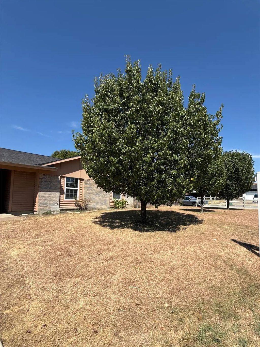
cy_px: 174
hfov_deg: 85.7
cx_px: 130
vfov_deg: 102.1
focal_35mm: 14
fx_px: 140
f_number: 2.2
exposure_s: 1/1848
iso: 50
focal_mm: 2.22
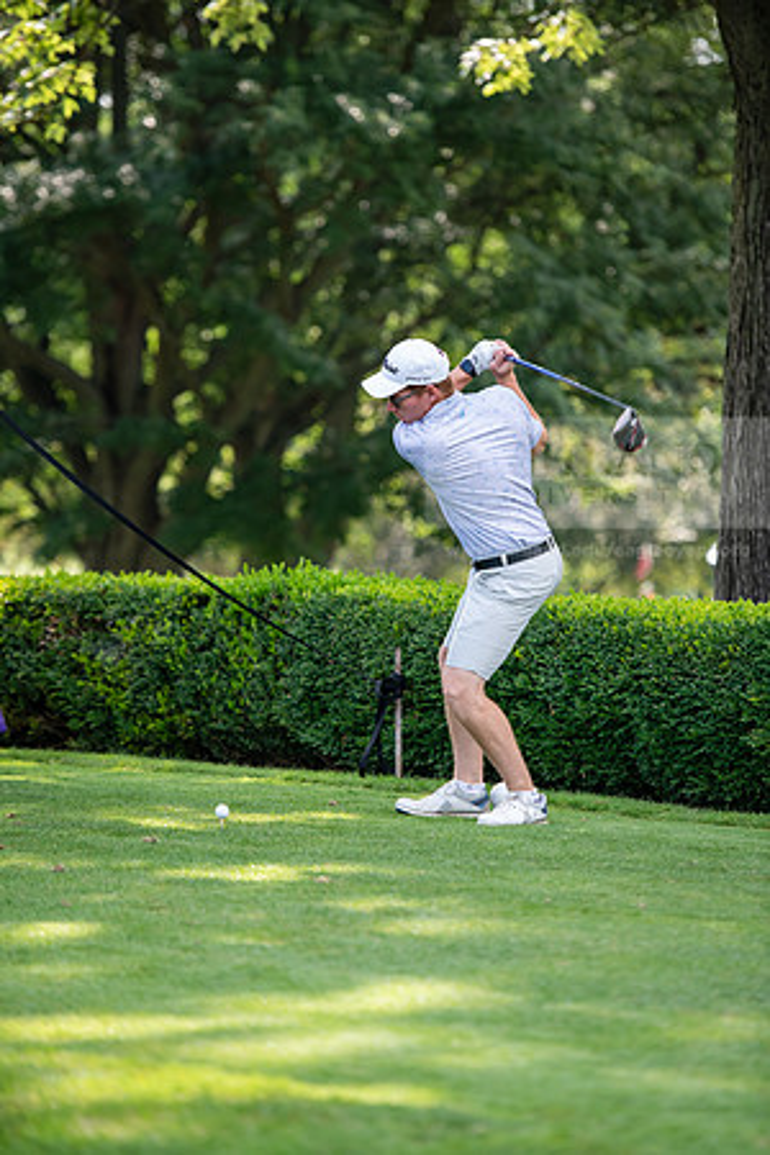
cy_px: 578
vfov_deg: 12.5
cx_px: 385
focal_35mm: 165
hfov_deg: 8.3
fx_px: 5293
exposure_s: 1/800
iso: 400
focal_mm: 165
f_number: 3.2
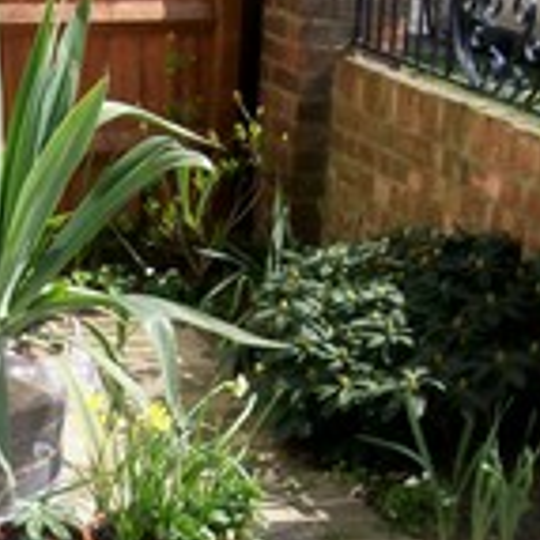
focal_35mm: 98
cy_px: 412
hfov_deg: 17.2
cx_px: -30
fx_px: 1730
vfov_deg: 17.6
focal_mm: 6
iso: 80
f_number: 4.8
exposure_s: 1/281
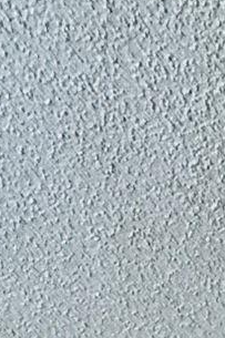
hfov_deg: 10.9
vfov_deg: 10.4
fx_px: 1032
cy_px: 1102
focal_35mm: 110
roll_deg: +1.3
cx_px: 501
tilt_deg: -1.5
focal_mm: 2.22
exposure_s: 1/120
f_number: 2.2
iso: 320
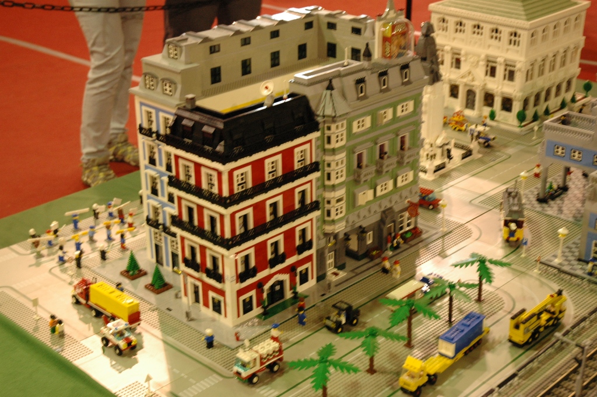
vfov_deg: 23.7
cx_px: 298
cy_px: 198
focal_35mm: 57
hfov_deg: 35.1
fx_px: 944
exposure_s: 1/20
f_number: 5
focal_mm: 38
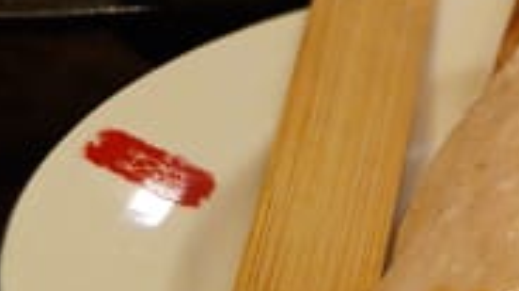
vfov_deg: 5.1
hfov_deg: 8.9
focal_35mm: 239
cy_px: 167
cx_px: 700
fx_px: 3285
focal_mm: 50
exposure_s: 1/25
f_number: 4.5
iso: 2500
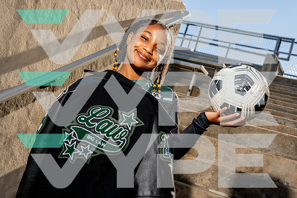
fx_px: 454
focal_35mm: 55
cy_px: 99
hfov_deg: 36.2
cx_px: 148
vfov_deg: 24.6
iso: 100
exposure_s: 1/250
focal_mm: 55
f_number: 8
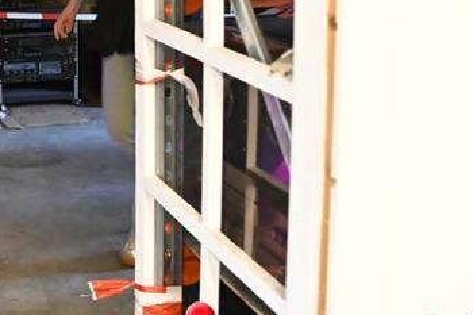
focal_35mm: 68
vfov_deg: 19.5
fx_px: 893
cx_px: -161
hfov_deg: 25.2
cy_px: 7
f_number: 4
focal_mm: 24
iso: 8000
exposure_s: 1/60
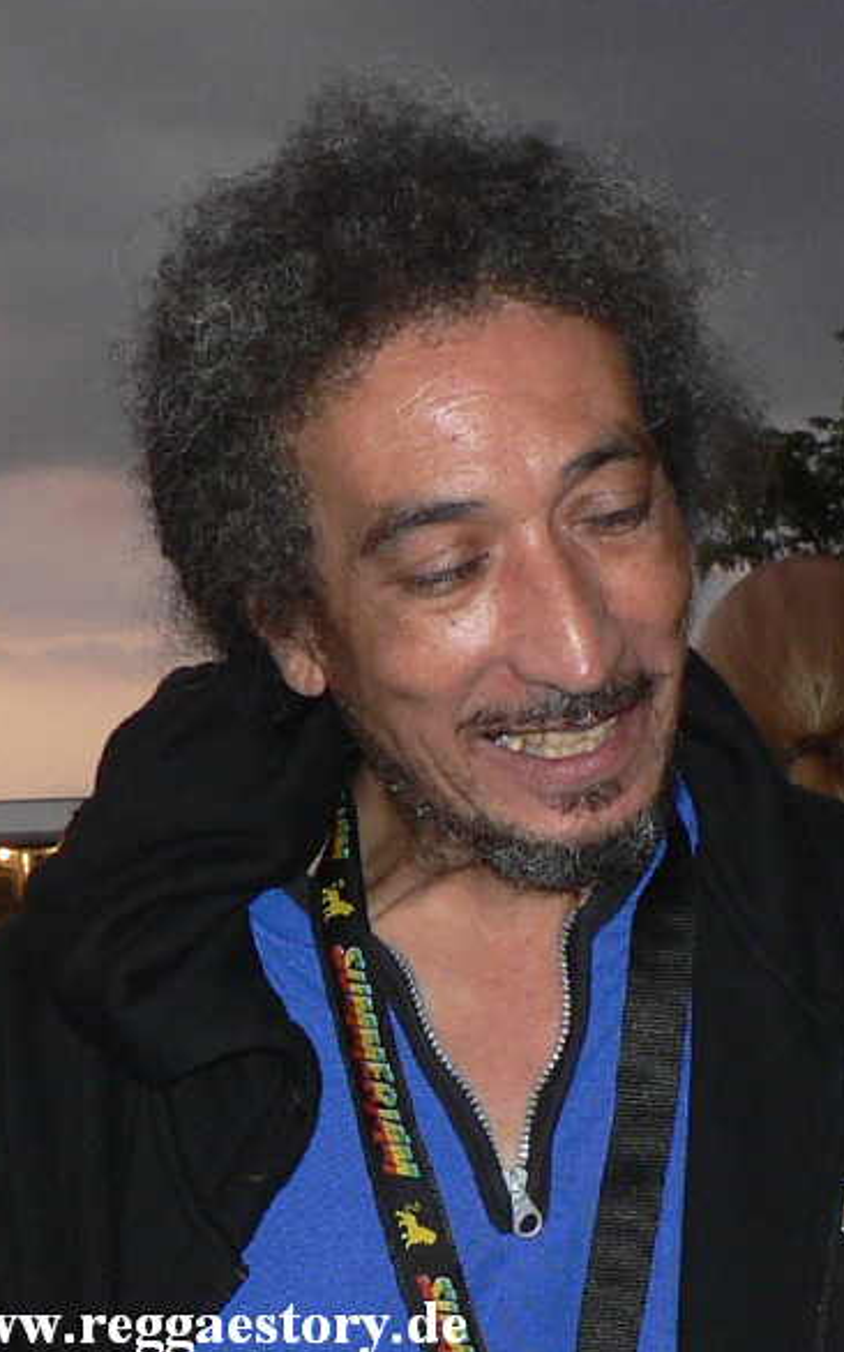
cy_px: 664
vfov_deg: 51.5
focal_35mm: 38
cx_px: 417
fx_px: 1399
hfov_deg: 33.6
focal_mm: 6
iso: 100
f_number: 2.8
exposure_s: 1/60
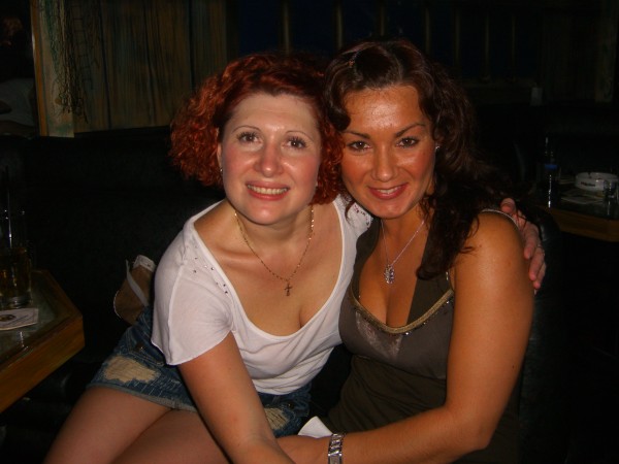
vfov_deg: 37.7
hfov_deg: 49.0
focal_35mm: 38
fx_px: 680
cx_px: 310
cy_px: 232
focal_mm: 7.9
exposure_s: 1/60
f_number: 2.8
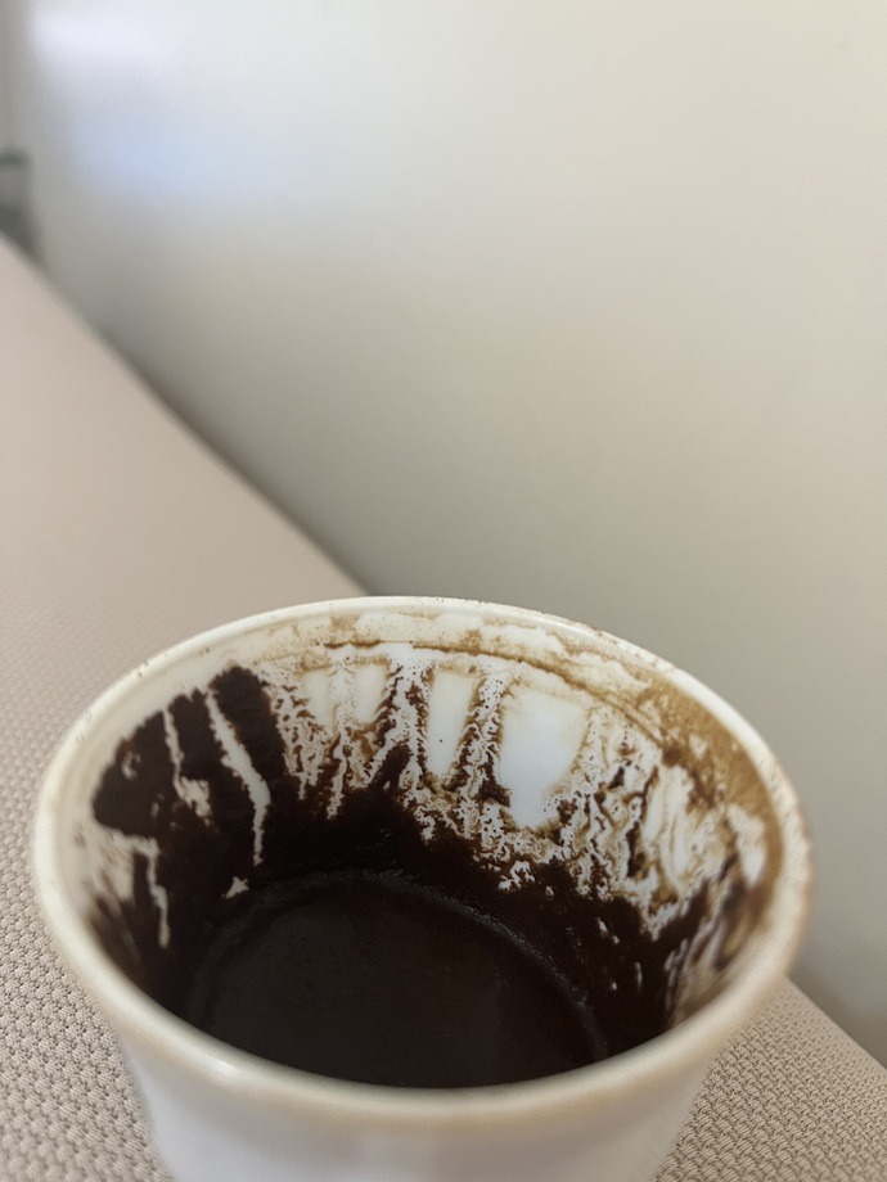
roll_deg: -5.4
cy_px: 591
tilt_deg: -25.4
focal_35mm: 26
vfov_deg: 67.3
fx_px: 888
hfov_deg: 53.1
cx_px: 444
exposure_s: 1/50
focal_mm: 5.1
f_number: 1.6
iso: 320
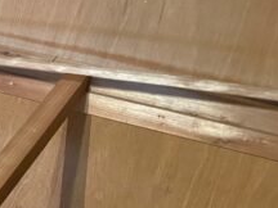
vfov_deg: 17.3
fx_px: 659
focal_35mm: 82
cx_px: -145
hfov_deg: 20.3
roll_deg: +1.1
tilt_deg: -40.5
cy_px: 238
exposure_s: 1/30
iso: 800
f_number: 1.6
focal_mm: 4.2
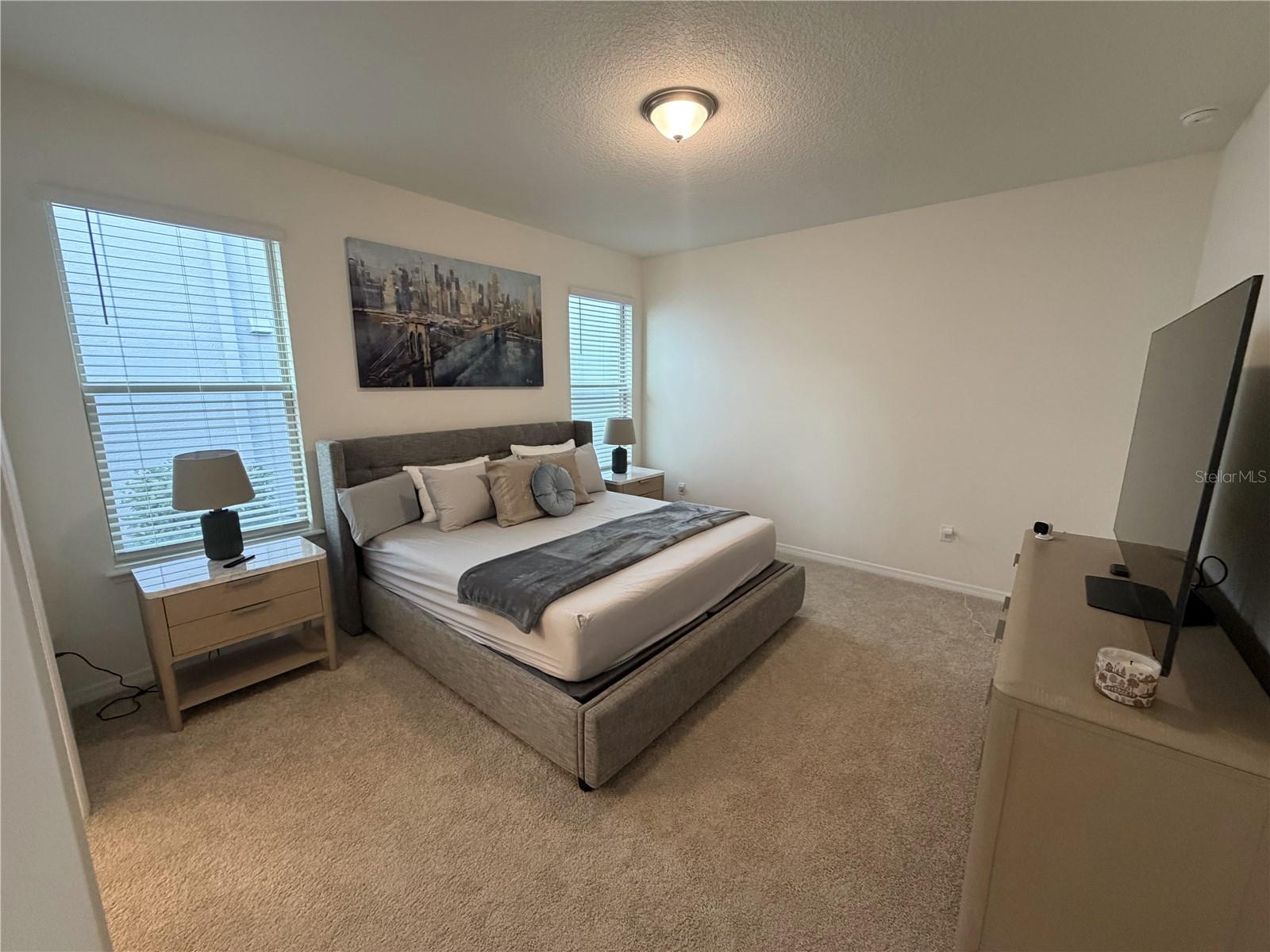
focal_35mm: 14
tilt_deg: -9.9
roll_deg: +0.2
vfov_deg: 85.7
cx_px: 635
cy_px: 476
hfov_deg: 102.1
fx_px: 514
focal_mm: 2.22
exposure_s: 1/60
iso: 400
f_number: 2.2
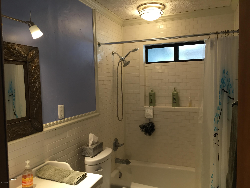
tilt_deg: -1.2
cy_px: 94
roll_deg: +0.2
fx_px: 209
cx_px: 125
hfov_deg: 61.7
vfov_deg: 48.2
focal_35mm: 29
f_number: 2.2
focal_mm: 4.15
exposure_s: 1/30
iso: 64
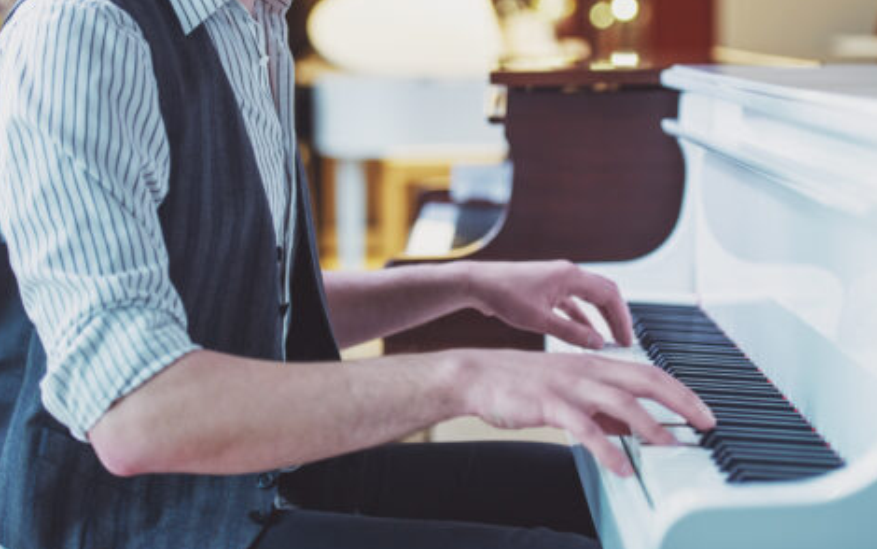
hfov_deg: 20.2
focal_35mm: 103
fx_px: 2462
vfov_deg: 12.7
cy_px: 208
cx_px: 467
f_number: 2.8
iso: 500
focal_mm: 85
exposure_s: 1/160
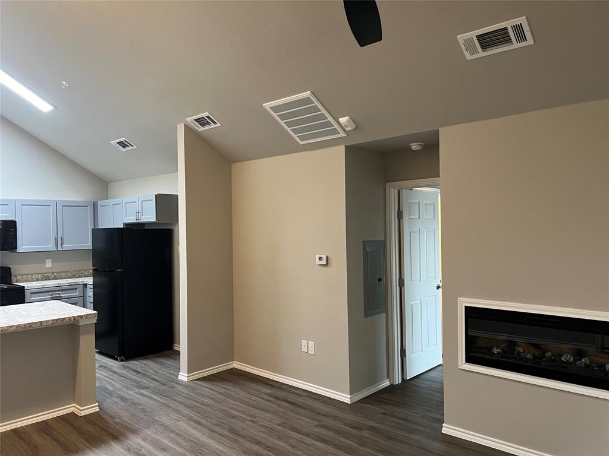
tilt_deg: -1.4
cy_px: 228
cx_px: 304
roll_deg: +1.3
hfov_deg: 67.3
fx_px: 457
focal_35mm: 26
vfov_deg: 53.1
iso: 500
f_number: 1.5
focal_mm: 5.7
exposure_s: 1/60
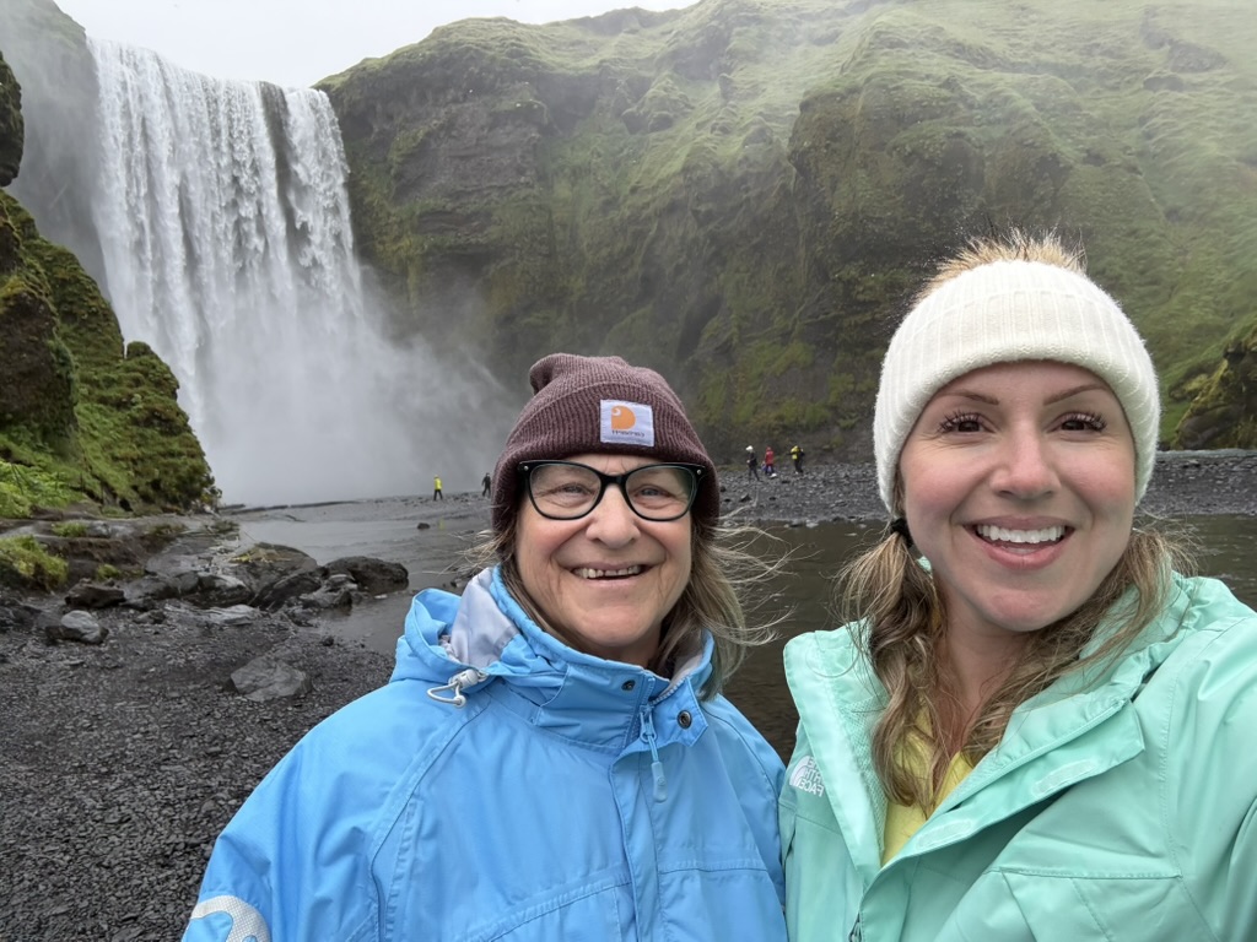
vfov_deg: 58.9
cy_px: 471
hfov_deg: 73.9
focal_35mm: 23
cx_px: 628
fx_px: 835
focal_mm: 2.69
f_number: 1.9
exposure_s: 1/258
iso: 32
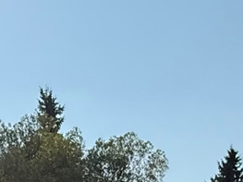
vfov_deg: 11.2
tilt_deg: -4.7
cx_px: 58
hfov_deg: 17.9
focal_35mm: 109
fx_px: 765
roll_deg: -3.2
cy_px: 450
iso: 80
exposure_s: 1/4425
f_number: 2.2
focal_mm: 2.22
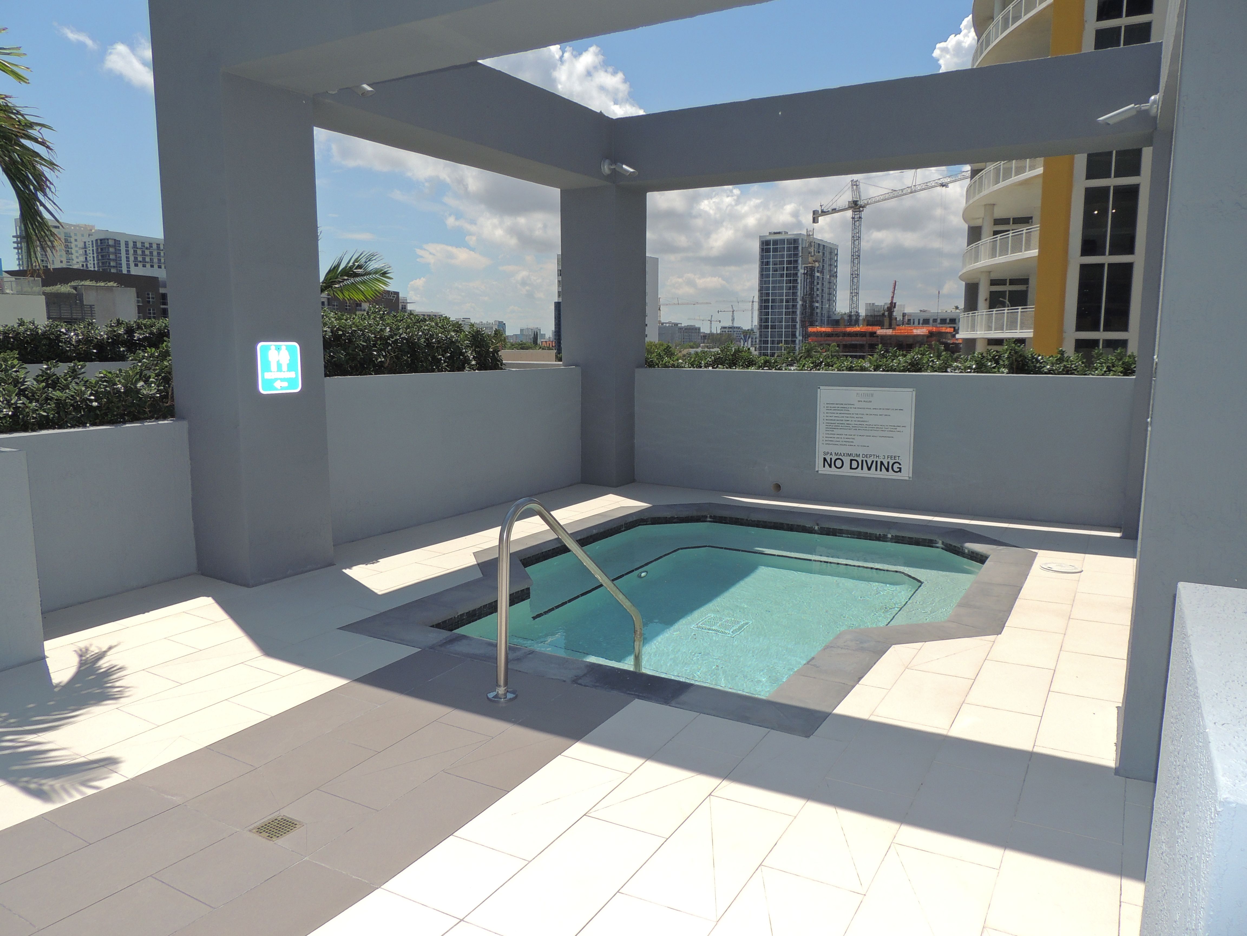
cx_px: 624
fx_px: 865
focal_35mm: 24
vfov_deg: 56.8
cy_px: 468
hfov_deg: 71.6
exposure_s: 1/1600
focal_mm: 4.3
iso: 100
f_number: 3.3
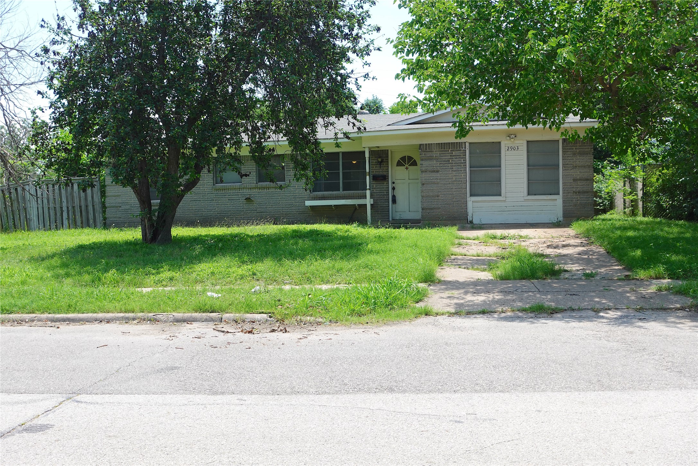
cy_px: 233
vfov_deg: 29.2
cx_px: 349
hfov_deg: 42.7
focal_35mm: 46
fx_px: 892
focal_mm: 17.37
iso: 125
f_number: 5.6
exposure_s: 1/160
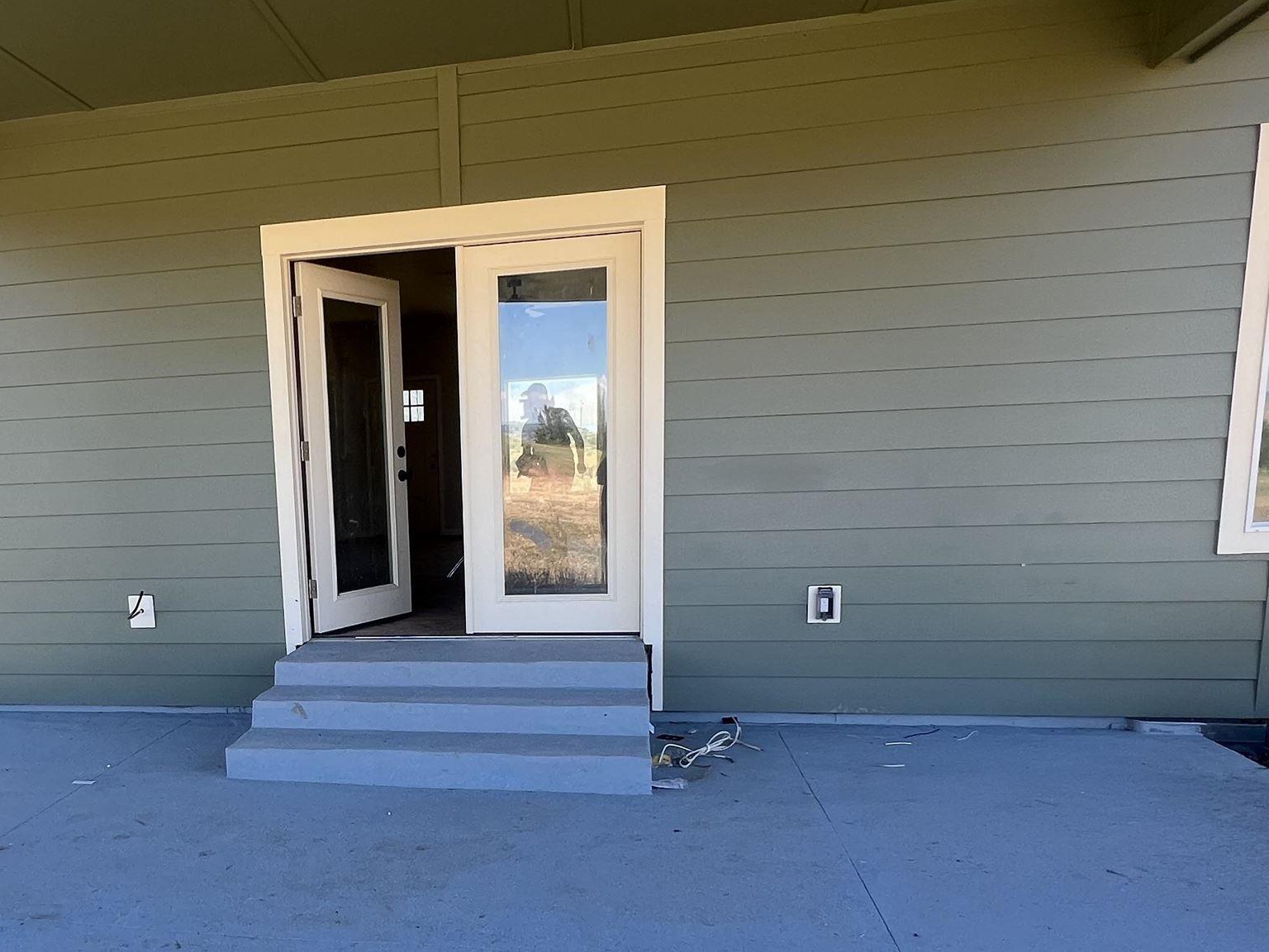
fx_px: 953
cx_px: 389
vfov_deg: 51.9
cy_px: 646
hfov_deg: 64.9
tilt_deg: -10.7
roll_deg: +2.1
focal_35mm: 26
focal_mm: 1.57
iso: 32
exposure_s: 1/213
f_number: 1.8
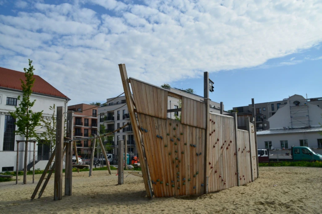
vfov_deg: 39.8
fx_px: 295
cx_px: 161
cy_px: 107
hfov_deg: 57.3
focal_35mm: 33
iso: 180
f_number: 11
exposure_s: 1/500
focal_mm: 22
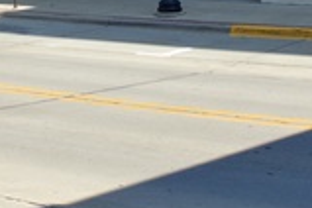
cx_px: 61
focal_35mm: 109
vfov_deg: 11.7
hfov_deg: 18.6
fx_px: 945
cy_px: -155
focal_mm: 18
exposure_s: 1/160
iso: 100
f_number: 6.3
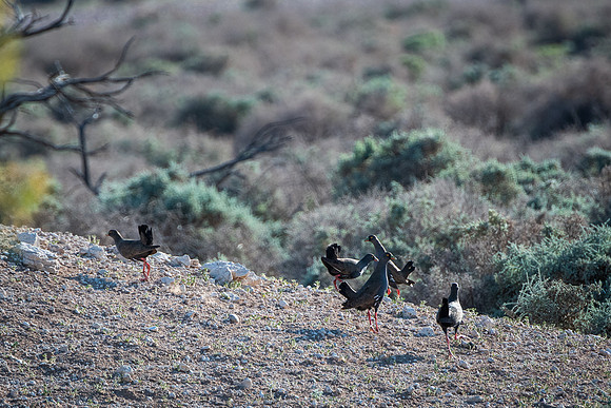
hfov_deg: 2.4
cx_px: 285
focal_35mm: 849
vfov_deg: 1.6
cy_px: 264
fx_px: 14408
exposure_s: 1/1250
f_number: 5.6
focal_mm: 400
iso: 500
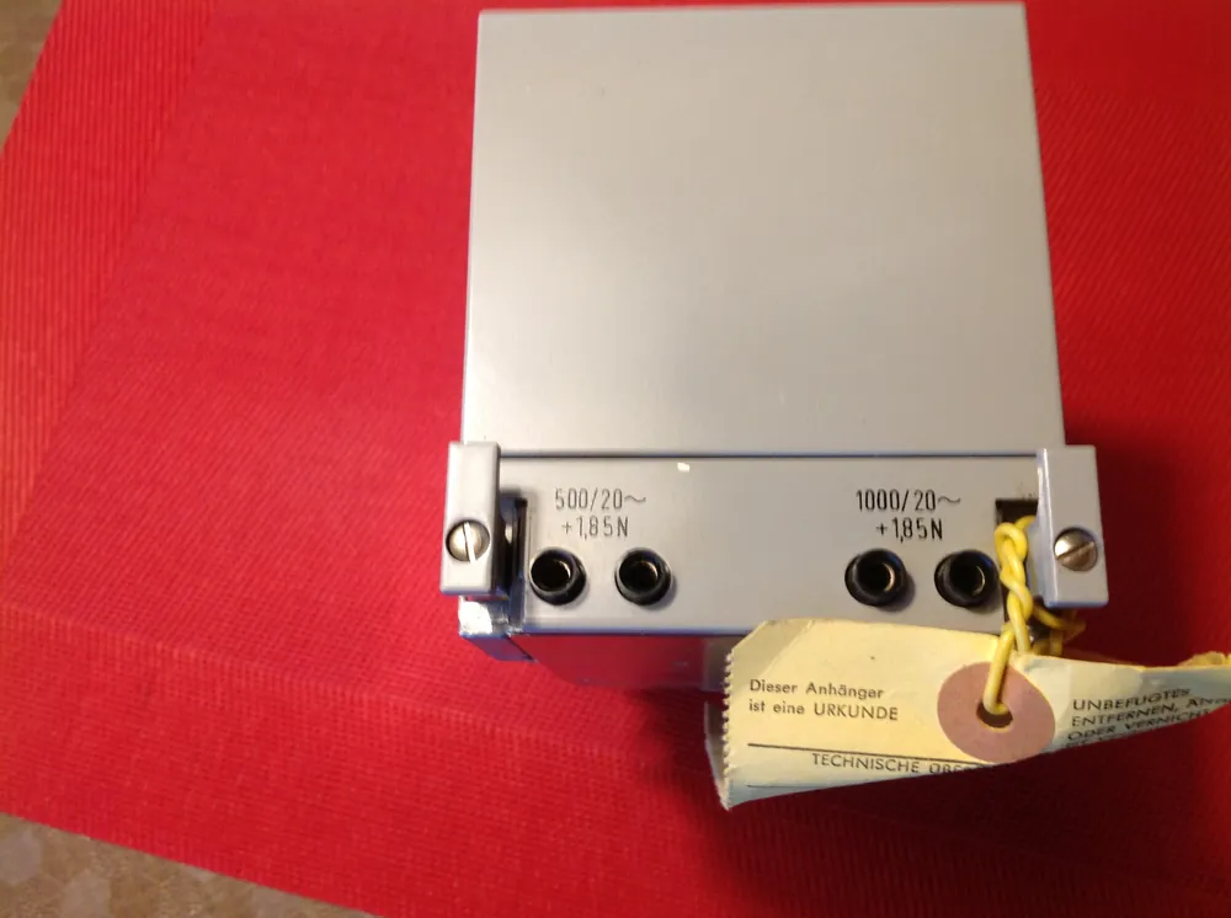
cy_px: 459
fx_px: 1242
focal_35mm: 35
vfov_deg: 40.6
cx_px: 616
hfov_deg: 52.7
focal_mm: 4.28
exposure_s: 1/15
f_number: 2.4
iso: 80
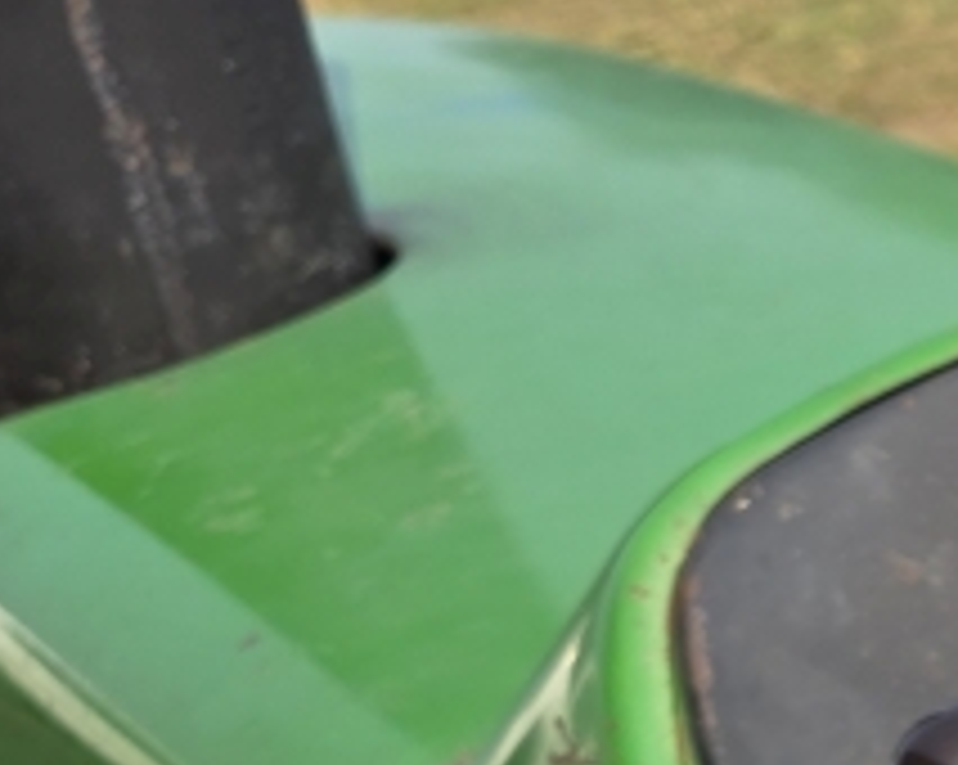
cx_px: 2159
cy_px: 513
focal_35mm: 108
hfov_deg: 13.8
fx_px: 3059
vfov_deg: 14.2
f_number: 1.7
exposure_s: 1/3318
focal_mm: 6.3
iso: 80
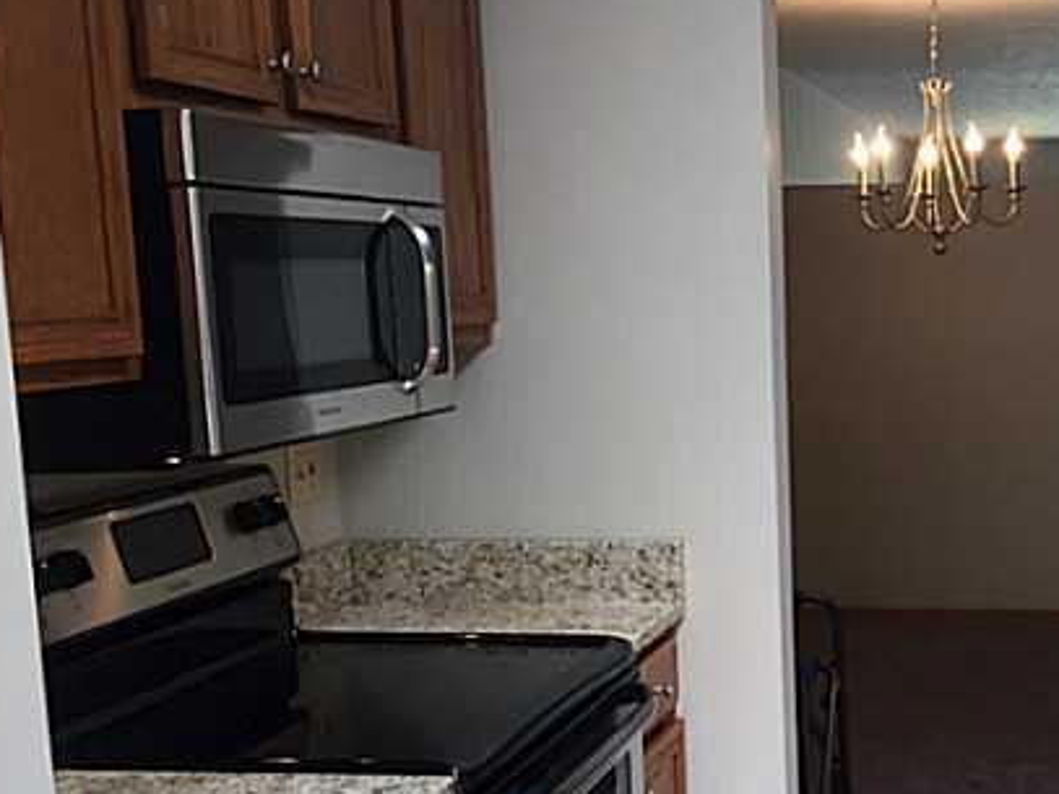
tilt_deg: -9.8
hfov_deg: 32.6
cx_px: 882
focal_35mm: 57
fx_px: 1743
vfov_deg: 25.4
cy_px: 557
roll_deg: +0.1
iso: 32
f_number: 2.2
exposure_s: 1/40
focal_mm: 4.15
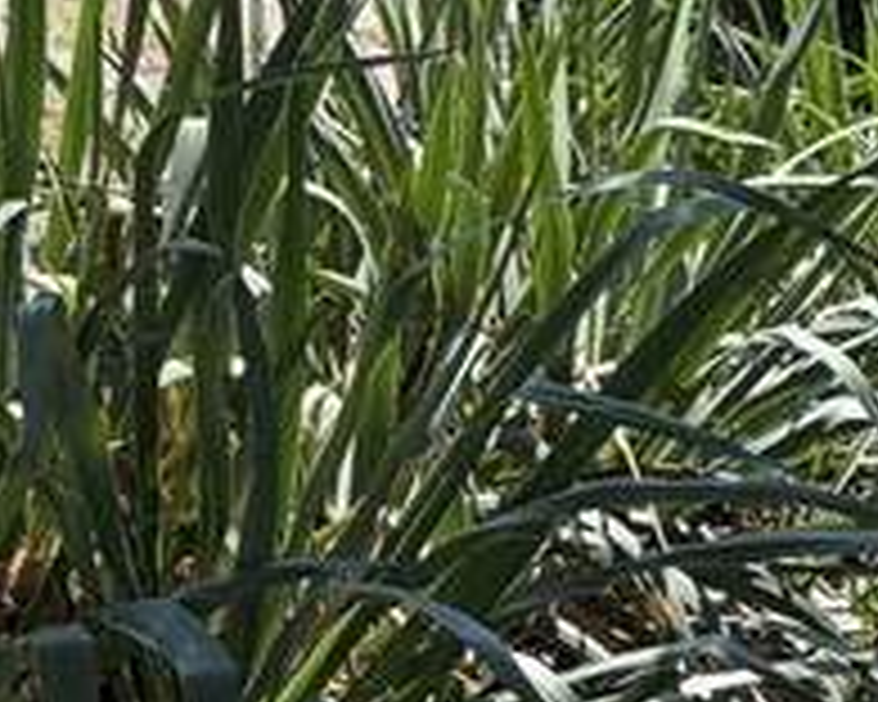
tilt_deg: -3.3
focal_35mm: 133
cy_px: -333
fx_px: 3456
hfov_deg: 14.5
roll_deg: -2.4
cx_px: 459
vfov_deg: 11.2
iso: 50
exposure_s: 1/1001
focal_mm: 5.96
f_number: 1.6
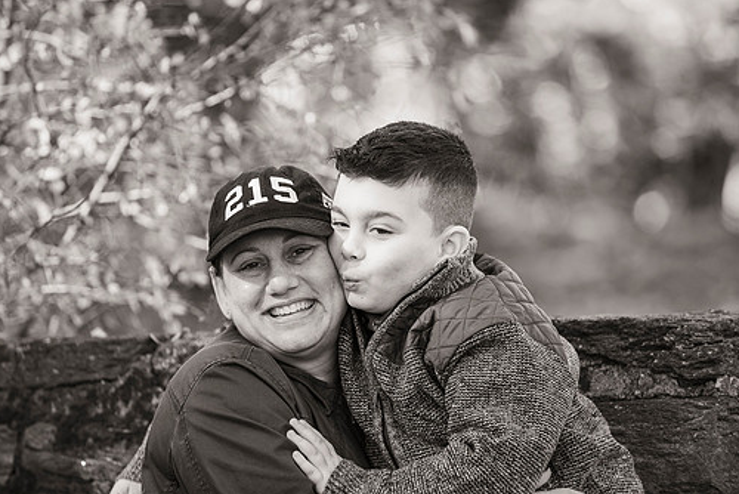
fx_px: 4765
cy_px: 257
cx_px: 349
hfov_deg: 8.9
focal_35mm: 232
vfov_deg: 5.9
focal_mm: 200
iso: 320
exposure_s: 1/200
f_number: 3.5
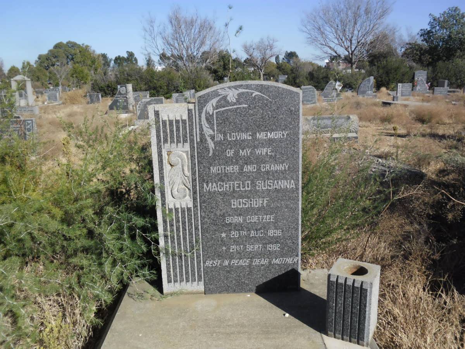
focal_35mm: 27
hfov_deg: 65.3
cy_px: 174
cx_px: 232
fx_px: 363
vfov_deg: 51.4
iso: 80
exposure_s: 1/1000
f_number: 3.5
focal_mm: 4.9
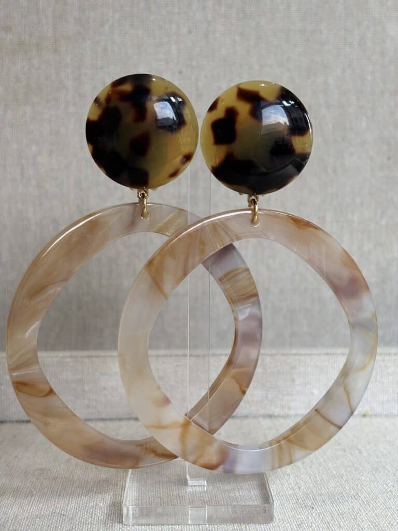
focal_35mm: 52
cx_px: 199
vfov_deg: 36.8
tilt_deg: -6.7
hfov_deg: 28.0
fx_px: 797
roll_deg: -0.8
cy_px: 266
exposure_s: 1/309
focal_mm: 5.96
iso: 32
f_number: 1.6
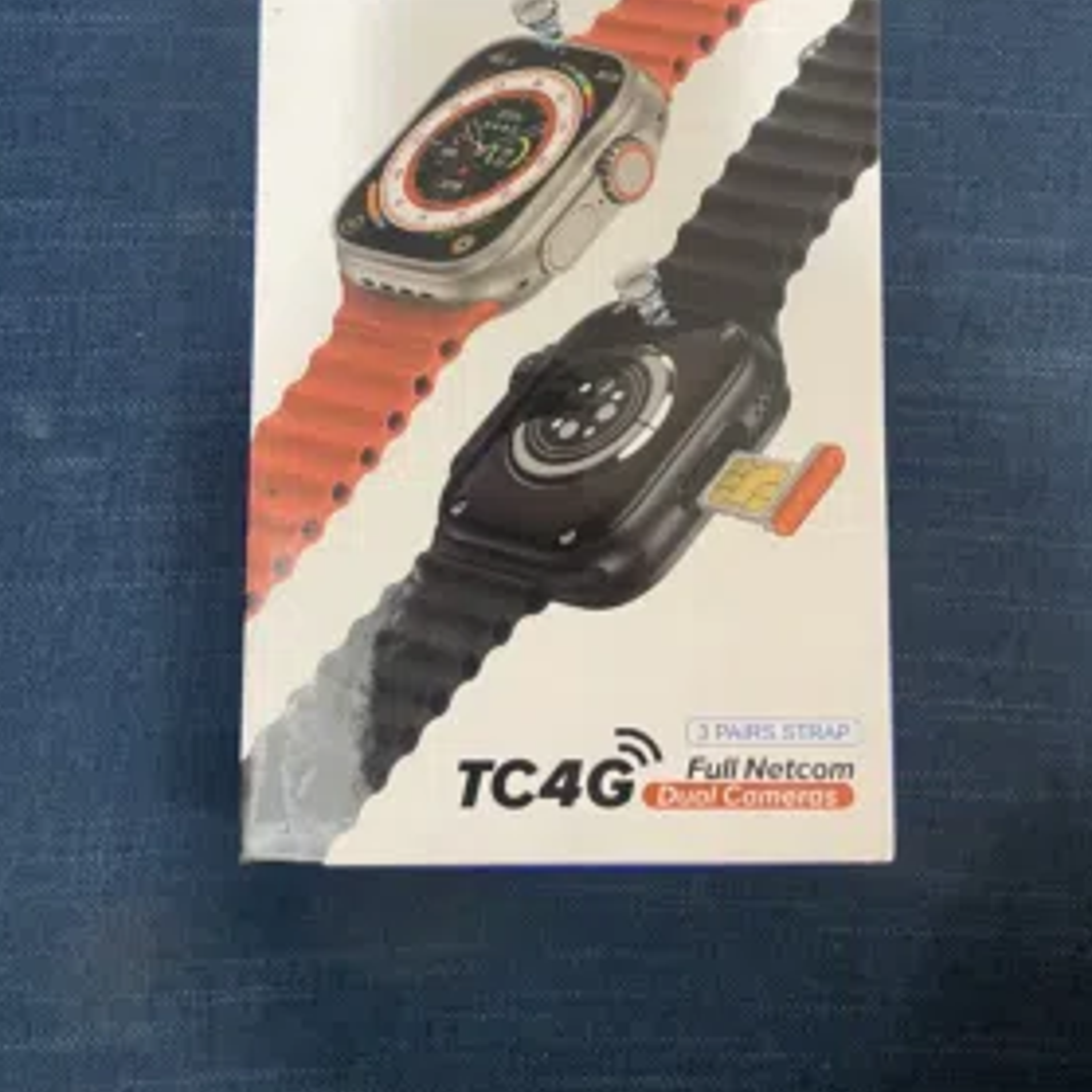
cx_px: 575
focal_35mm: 33
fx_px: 1178
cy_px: 333
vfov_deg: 48.6
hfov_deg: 49.7
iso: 320
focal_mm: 4.2
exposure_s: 1/50
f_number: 1.6
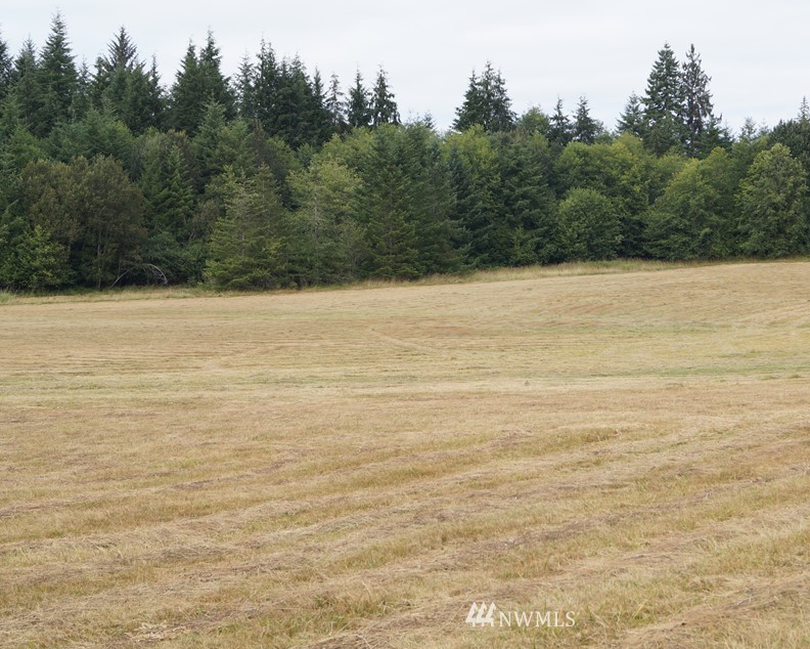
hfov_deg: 34.5
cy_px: 284
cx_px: 523
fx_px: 1295
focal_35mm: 54
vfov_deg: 28.1
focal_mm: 28
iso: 100
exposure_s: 1/160
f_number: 7.1
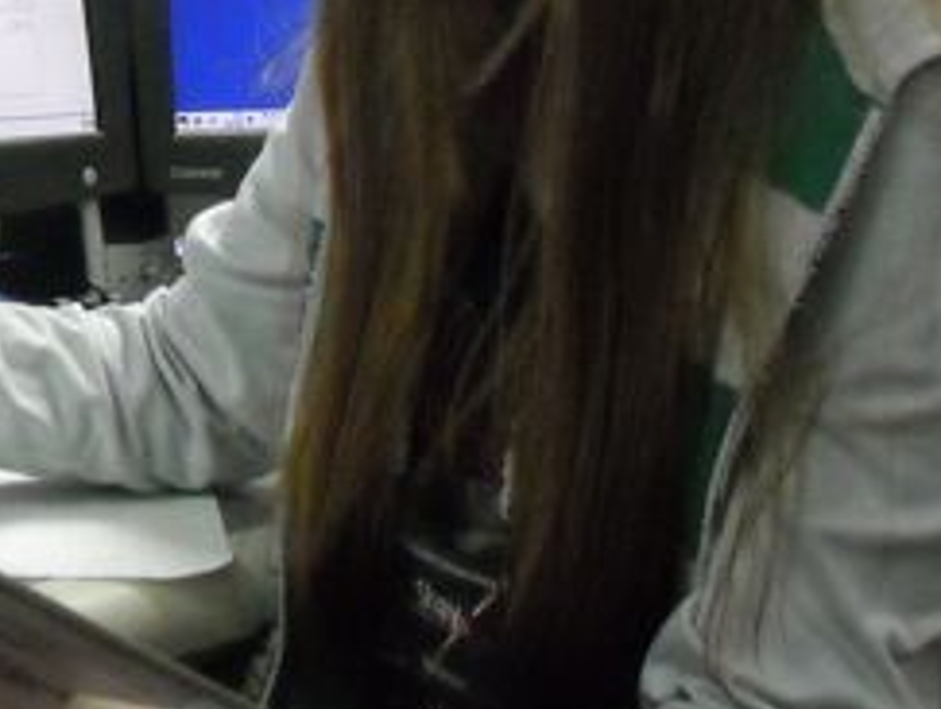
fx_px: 2505
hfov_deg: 20.4
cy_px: -8
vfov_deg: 15.8
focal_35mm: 92
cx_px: -77
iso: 800
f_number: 2.8
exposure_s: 1/135
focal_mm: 5.7
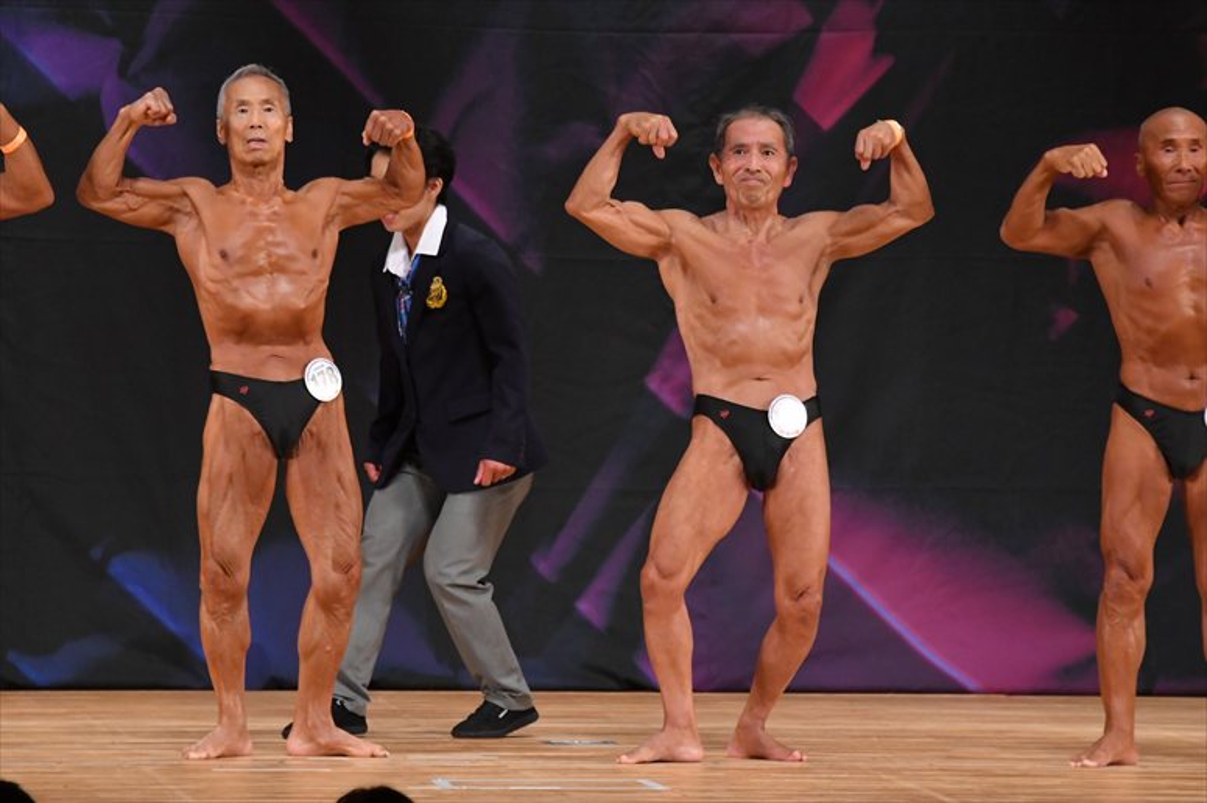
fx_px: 10054
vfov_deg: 4.6
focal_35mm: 300
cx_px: 604
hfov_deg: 6.9
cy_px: 402
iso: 4000
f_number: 5.6
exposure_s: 1/400
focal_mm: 200
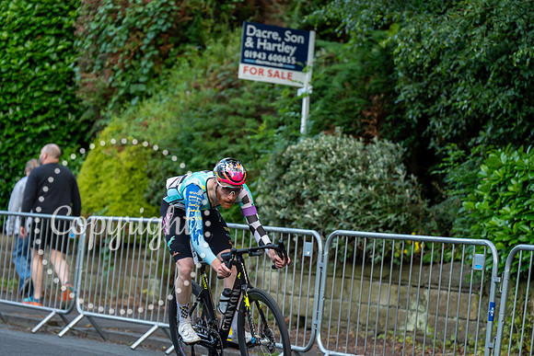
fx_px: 2047
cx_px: 267
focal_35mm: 138
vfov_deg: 9.9
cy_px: 178
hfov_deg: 14.9
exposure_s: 1/1000
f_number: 2.8
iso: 2500
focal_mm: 138
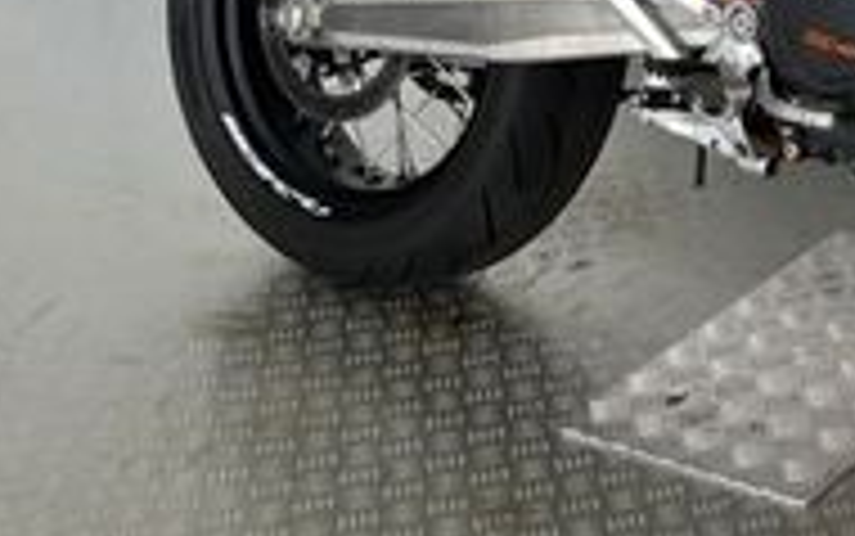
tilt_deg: -17.5
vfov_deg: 13.6
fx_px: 2168
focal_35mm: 93
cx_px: 1188
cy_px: -140
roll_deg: -1.3
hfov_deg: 20.0
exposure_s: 1/100
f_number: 1.6
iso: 64
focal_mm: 5.1
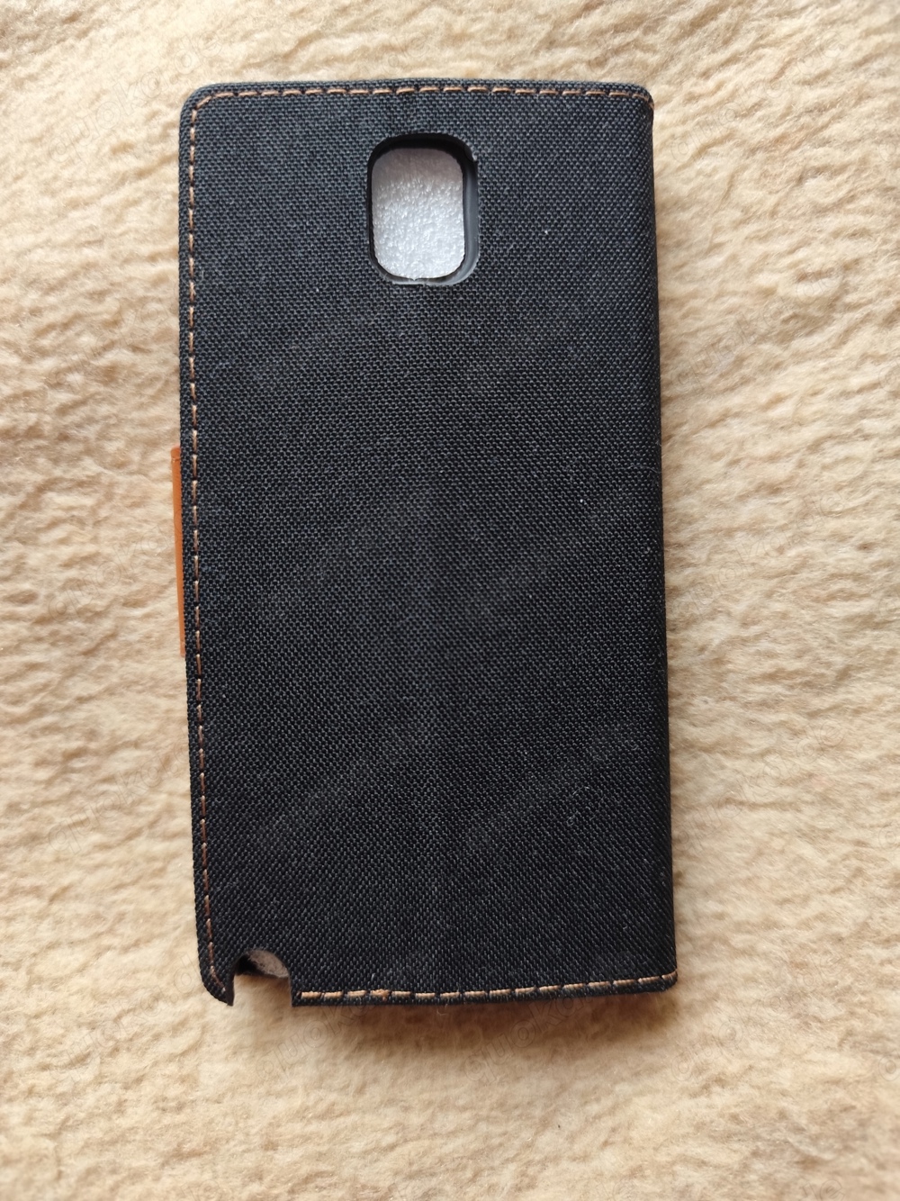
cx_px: 450
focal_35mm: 23
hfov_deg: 58.9
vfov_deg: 73.9
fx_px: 798
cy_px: 600
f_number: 1.65
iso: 1000
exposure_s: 1/20
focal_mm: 6.14
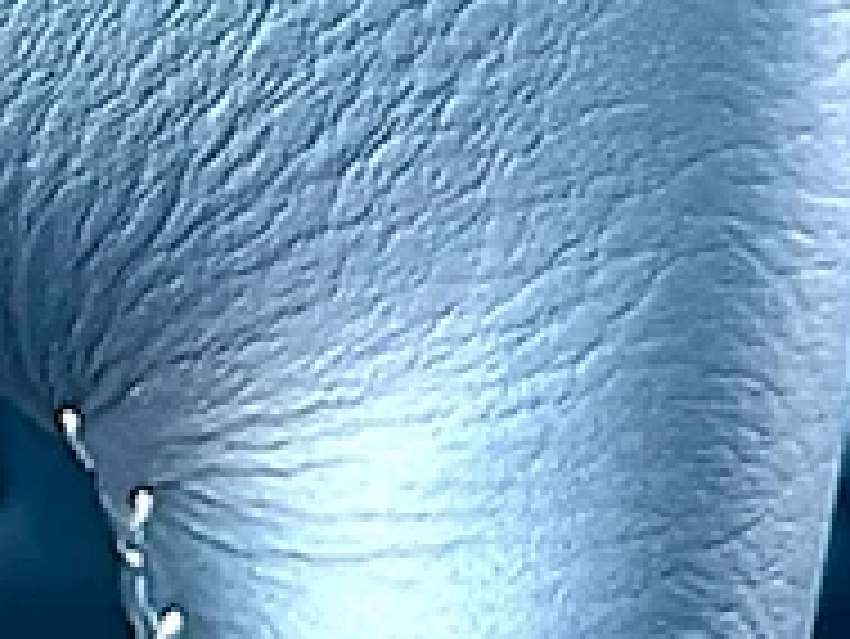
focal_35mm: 163
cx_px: -693
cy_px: -223
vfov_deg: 9.0
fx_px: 4005
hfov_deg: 11.3
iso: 64
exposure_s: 1/56
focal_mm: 6.86
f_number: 1.78
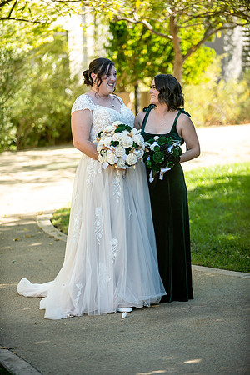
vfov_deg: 16.4
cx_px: 125
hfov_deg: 11.0
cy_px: 188
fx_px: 1302
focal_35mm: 125
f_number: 2.8
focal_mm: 125
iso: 400
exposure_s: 1/1250
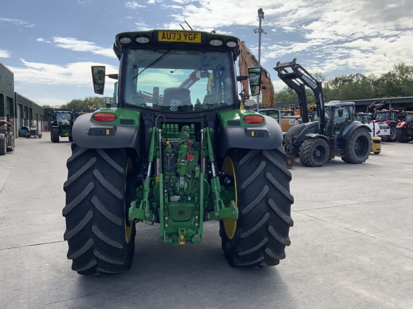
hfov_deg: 61.7
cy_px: 154
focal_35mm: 29
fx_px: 346
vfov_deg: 48.2
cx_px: 206
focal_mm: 3
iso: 16
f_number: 1.8
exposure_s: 1/1412
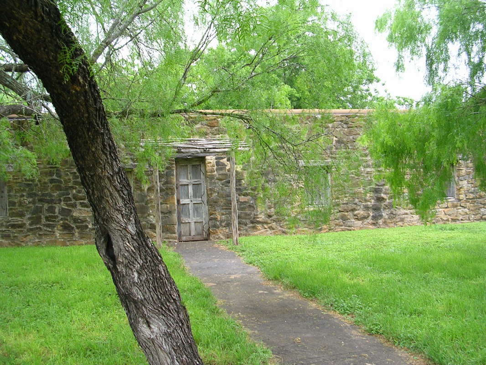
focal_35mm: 38
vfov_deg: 37.7
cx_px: 243
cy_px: 182
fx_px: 534
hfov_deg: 49.0
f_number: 2.8
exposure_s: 1/43.6
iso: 50
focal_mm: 5.8
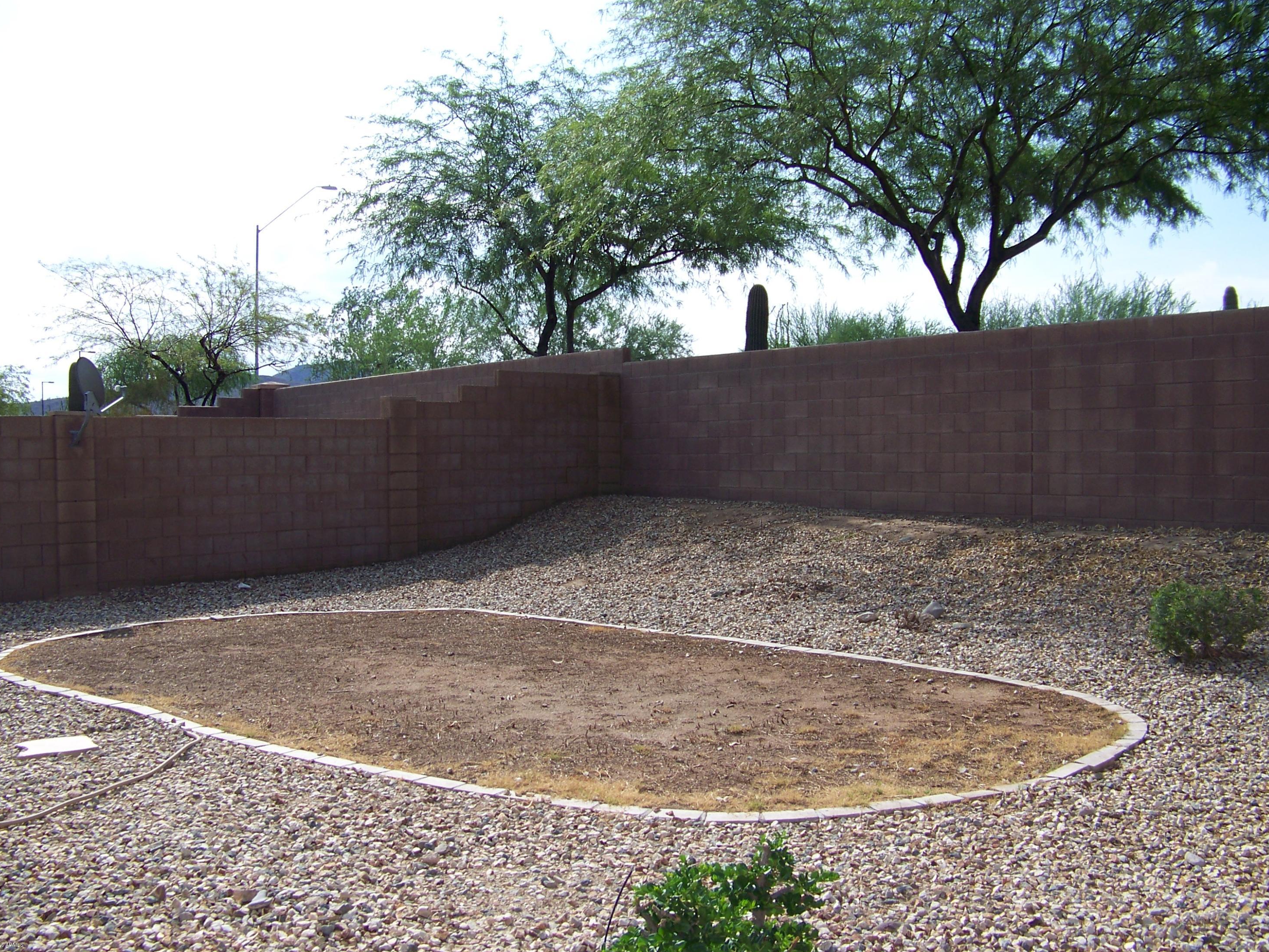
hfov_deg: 50.1
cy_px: 486
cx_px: 641
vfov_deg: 38.7
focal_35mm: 37
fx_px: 1356
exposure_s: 1/800
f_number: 2.8
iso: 64
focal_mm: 5.85
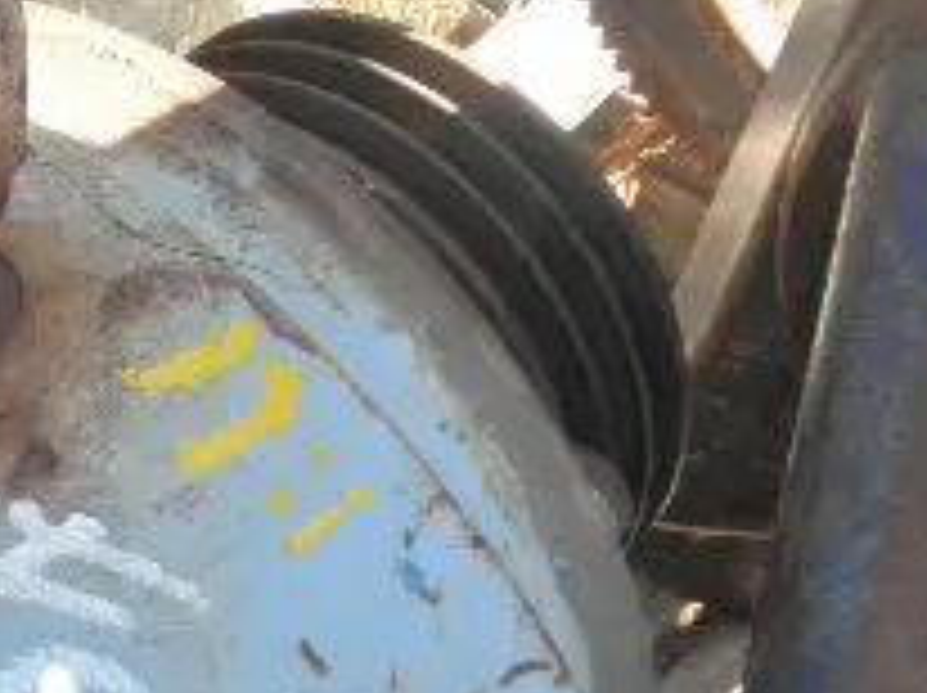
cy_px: 814
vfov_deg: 16.3
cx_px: -166
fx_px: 2327
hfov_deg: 21.1
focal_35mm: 87
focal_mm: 5
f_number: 3
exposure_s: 1/320
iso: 64
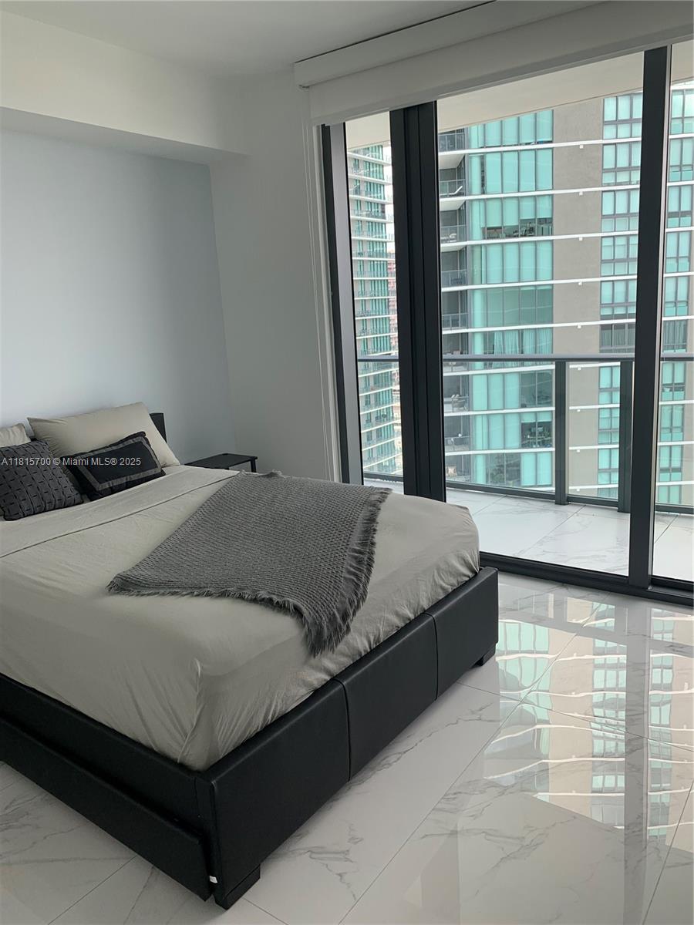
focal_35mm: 26
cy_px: 462
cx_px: 347
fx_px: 695
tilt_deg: -12.0
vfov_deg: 67.3
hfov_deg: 53.1
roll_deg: +2.7
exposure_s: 1/207
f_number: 1.8
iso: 25
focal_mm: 4.25
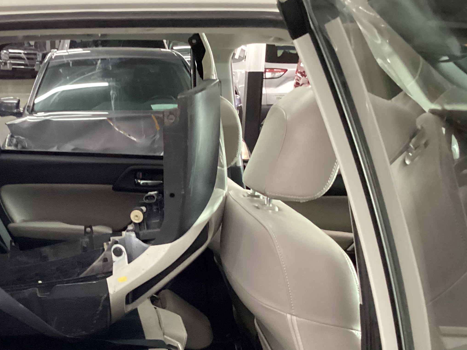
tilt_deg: -20.4
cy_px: 266
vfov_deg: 28.6
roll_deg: +0.1
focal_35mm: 50
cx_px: 106
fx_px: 675
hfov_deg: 37.1
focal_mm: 3.3
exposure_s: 1/30
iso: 400
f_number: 2.4
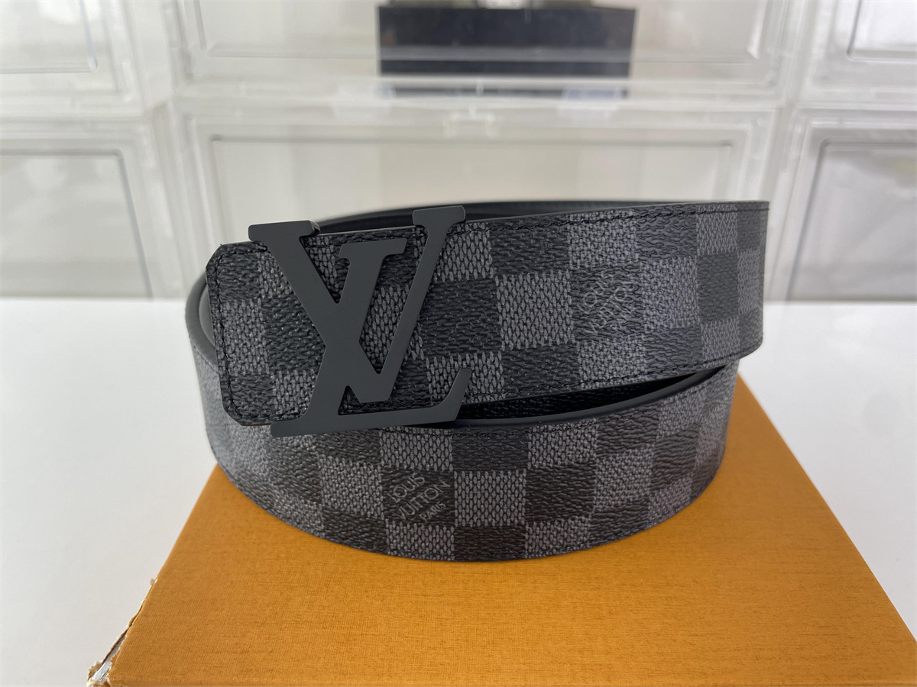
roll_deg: -0.3
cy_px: 344
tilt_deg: -28.0
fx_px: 689
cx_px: 458
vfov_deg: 53.1
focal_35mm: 26
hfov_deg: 67.3
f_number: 1.6
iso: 32
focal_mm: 4.2
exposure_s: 1/108
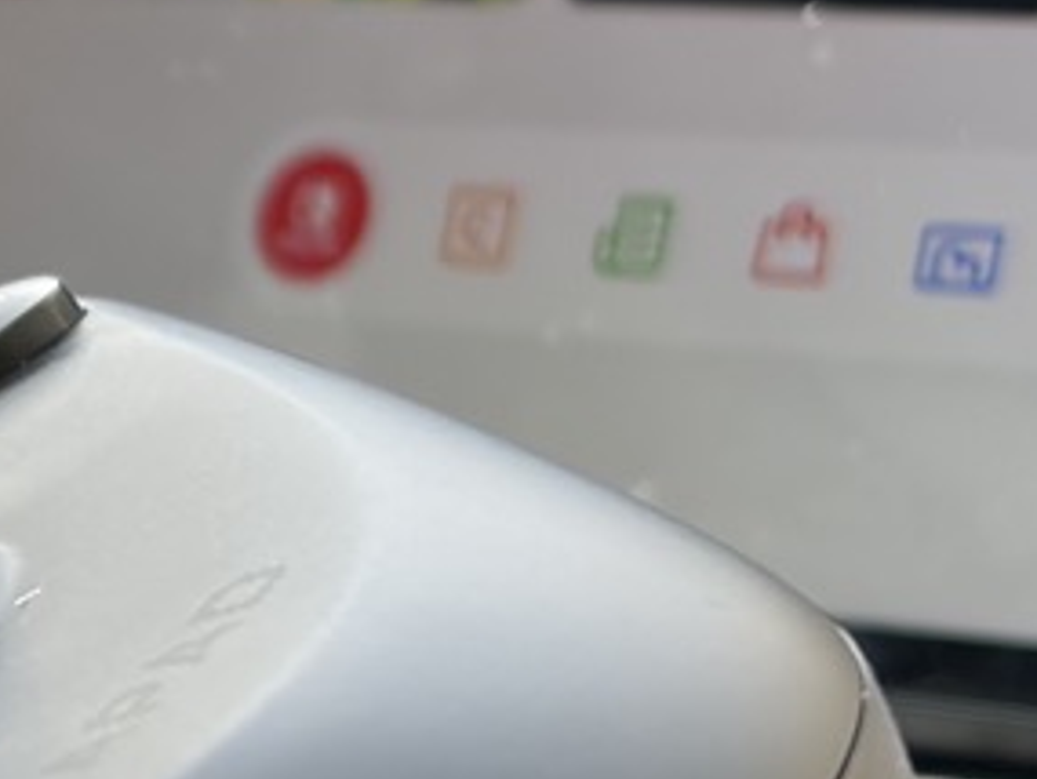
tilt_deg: -10.0
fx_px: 6563
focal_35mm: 219
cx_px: -891
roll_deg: +2.9
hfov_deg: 8.6
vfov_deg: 6.8
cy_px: 648
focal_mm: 5.96
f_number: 1.6
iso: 40
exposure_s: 1/121
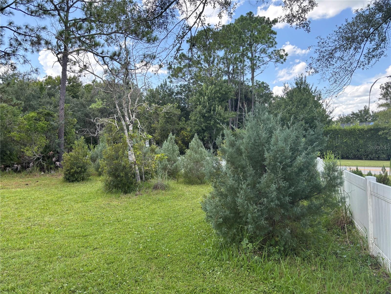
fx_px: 294
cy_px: 147
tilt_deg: +0.2
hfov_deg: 67.3
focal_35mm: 26
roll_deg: +1.2
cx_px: 196
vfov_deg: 53.1
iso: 50
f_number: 1.6
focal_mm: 5.96
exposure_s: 1/645
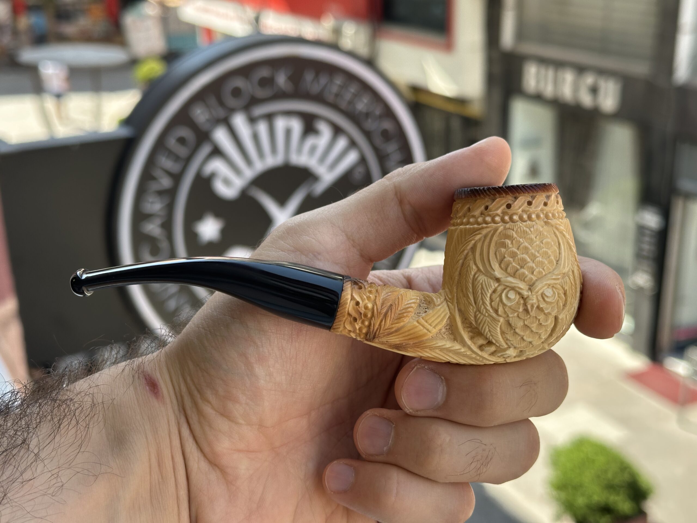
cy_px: 262
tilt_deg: -19.3
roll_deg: +0.9
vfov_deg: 30.3
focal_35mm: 48
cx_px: 348
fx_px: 966
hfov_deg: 39.7
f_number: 1.78
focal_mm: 6.86
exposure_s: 1/480
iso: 64
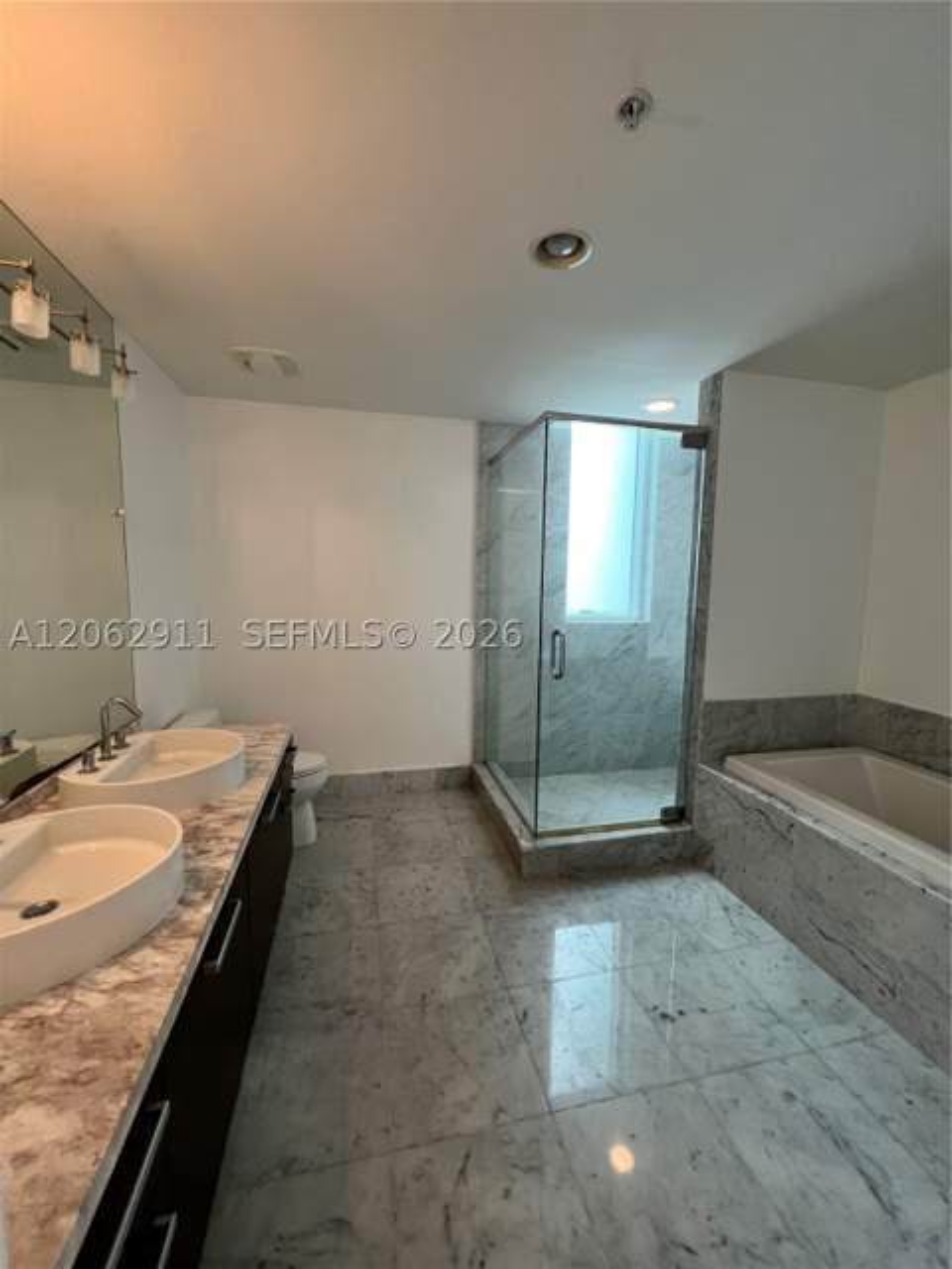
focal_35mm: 13
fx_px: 477
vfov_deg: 106.2
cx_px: 476
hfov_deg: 89.9
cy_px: 634
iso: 125
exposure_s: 1/60
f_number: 1.8
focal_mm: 1.57
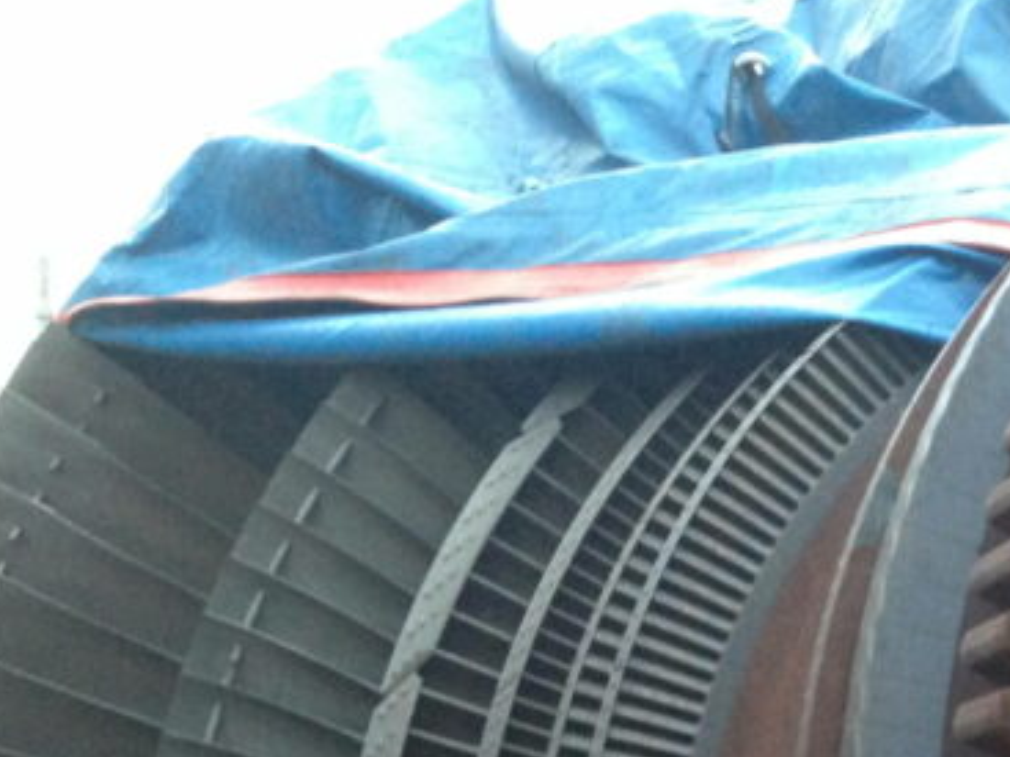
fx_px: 2683
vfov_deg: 15.5
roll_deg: +0.4
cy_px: 914
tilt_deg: +3.4
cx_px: 1260
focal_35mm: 92
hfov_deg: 19.8
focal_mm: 4.12
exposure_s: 1/20
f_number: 2.4
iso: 250
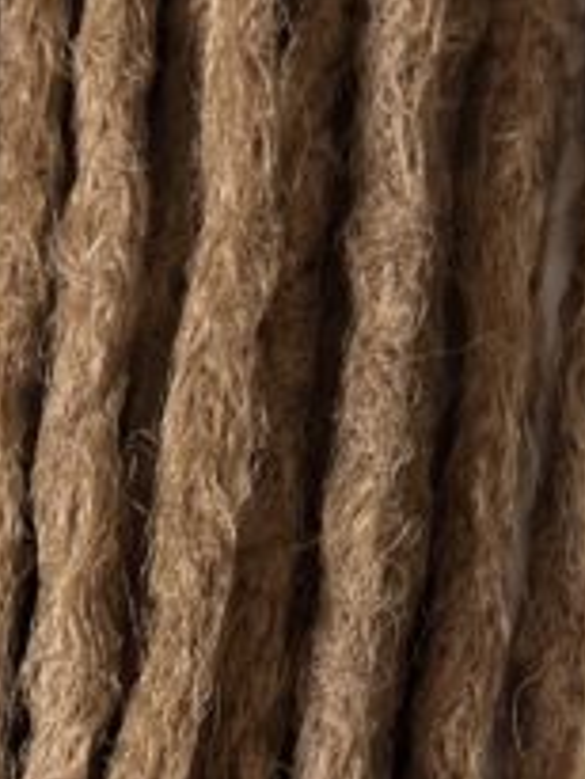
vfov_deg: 13.5
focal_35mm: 130
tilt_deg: -74.5
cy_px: 1421
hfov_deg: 11.0
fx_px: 2926
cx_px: -270
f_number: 1.5
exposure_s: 1/121
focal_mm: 5.7
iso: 100
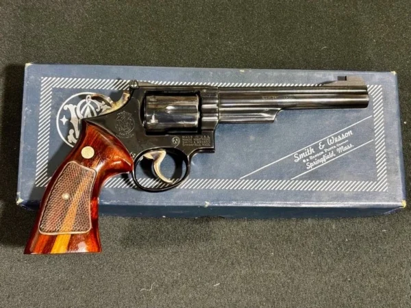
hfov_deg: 36.8
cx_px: 206
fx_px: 617
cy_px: 154
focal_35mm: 52
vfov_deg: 28.0
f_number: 1.6
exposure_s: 1/30
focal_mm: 5.96
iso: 320
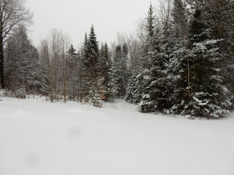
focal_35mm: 25
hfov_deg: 69.4
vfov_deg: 54.9
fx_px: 169
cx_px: 117
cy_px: 88
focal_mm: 4.5
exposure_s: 1/500
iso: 125
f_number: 3.7
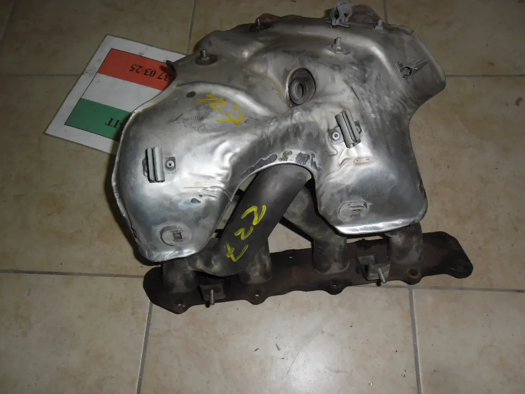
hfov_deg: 65.3
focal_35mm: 27
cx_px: 262
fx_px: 409
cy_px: 197
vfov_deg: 51.4
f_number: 3.5
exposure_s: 1/45
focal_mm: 4.9
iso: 80
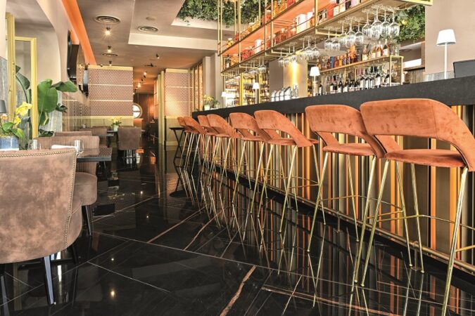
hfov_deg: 78.6
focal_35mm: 22
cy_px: 158
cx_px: 238
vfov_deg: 57.2
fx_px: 290
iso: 160
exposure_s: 1.3
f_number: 18
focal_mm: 22
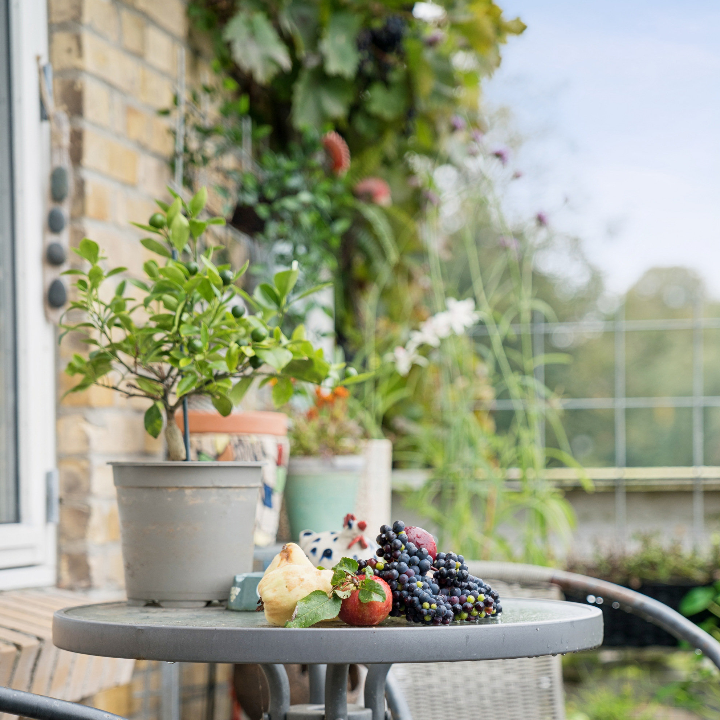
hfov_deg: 19.3
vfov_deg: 19.2
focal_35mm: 90
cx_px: 361
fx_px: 2118
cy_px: 538
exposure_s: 1/160
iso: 250
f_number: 2.8
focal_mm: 70
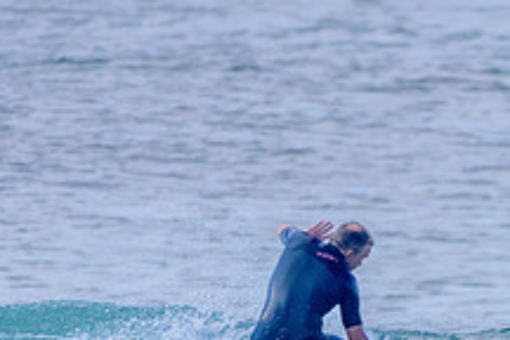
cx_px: 334
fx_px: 23274
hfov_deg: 1.3
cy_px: 376
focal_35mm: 1643
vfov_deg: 0.8
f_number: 5.6
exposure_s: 1/2000
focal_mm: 500
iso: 360
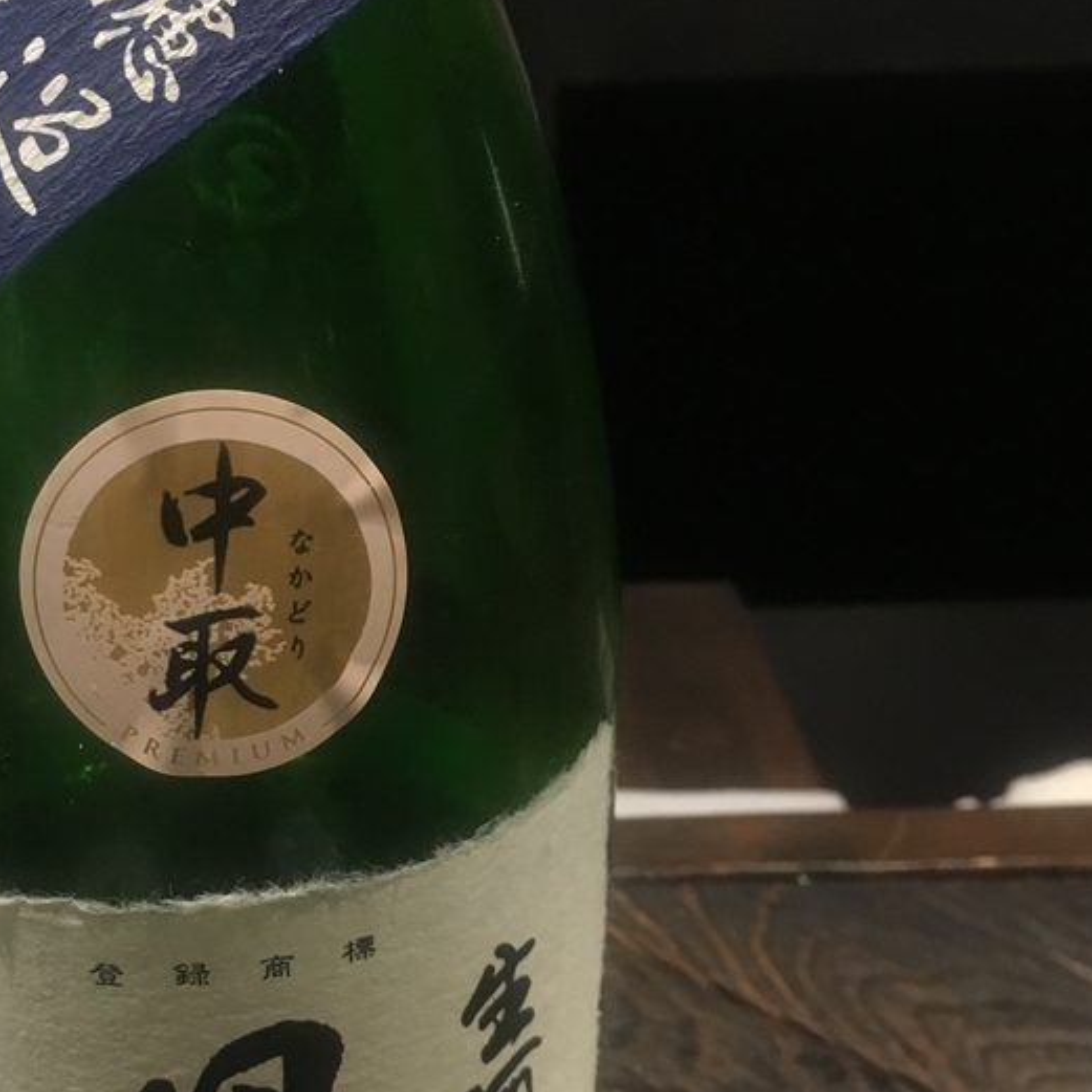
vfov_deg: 29.0
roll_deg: +1.1
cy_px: 639
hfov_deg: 28.7
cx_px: 285
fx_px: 2106
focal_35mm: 59
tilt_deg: -27.2
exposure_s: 1/24
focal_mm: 4.15
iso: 200
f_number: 2.2
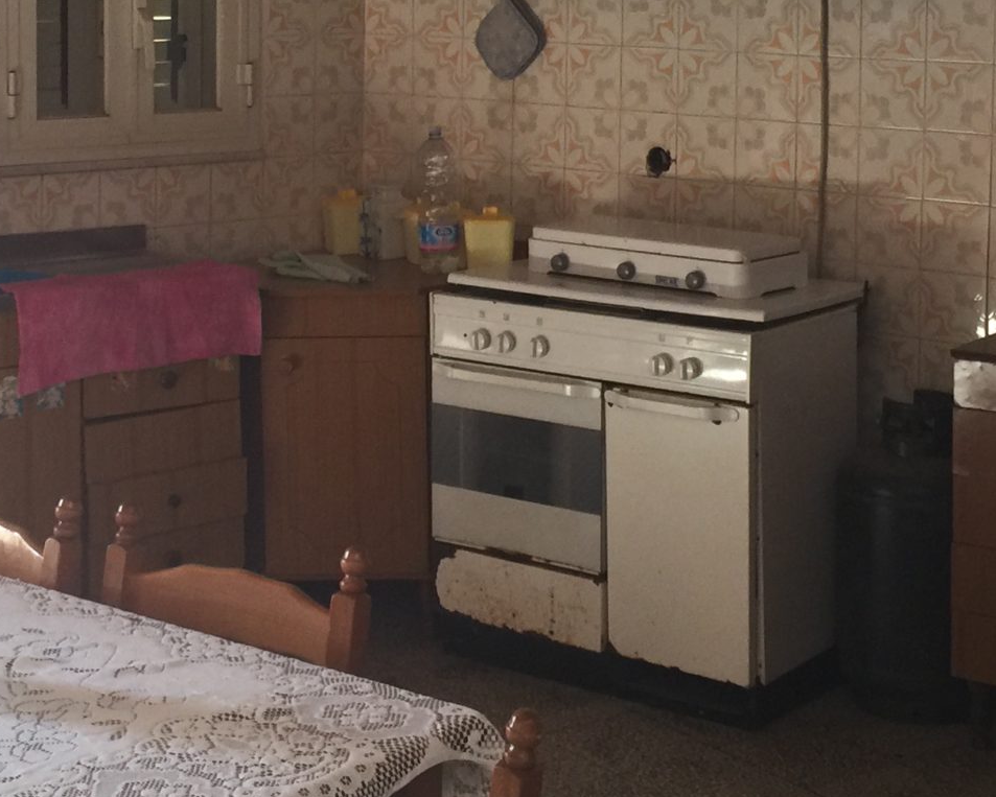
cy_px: 99
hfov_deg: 25.0
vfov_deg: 19.8
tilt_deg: -4.5
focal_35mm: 76
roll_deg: -1.6
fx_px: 2241
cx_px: 388
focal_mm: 4.15
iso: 64
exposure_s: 1/33
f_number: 2.2
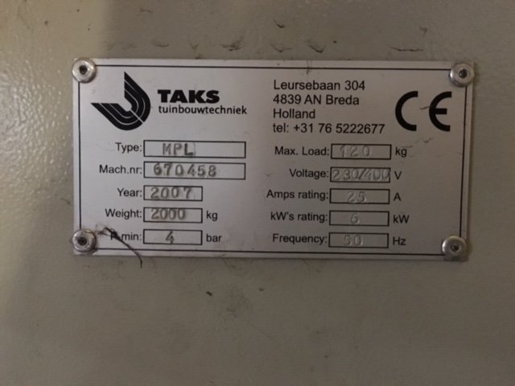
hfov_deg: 61.7
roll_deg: -1.3
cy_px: 193
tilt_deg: -2.1
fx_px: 431
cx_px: 258
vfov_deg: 48.2
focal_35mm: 29
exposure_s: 1/17
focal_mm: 4.15
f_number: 2.2
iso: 800
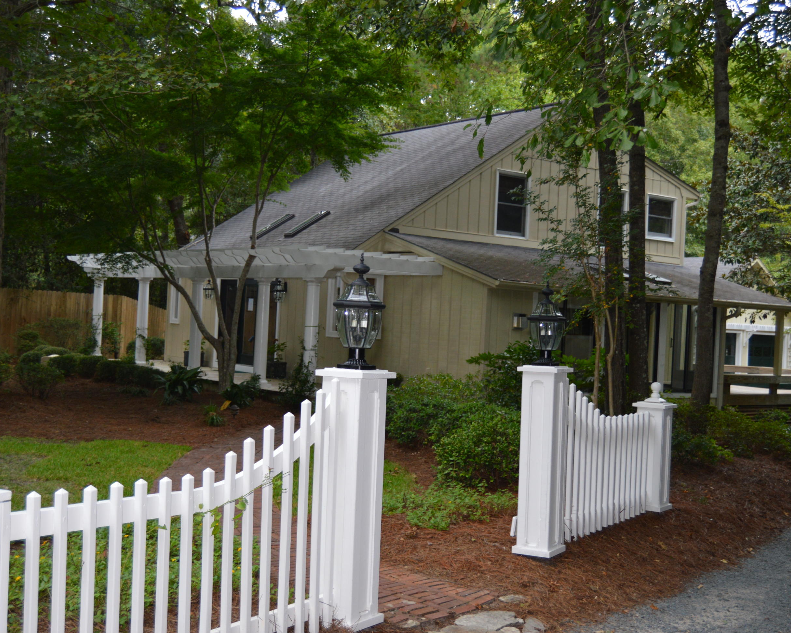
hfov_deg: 41.1
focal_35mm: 45
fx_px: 1053
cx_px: 420
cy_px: 316
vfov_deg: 33.4
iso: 450
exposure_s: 1/60
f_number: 4
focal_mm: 26
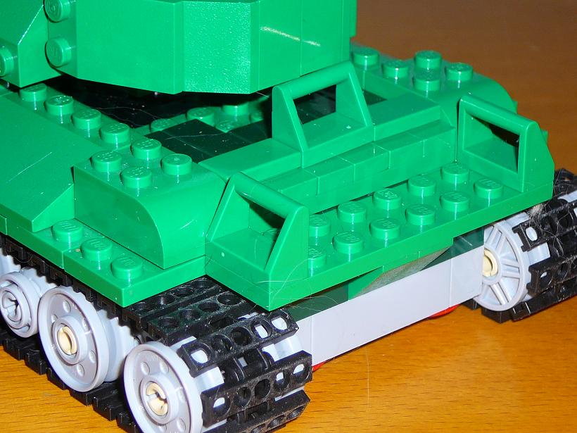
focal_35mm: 119
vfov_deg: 12.5
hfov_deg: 16.6
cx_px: 288
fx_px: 1984
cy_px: 216
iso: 80
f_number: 3.9
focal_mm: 14.1
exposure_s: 1/30
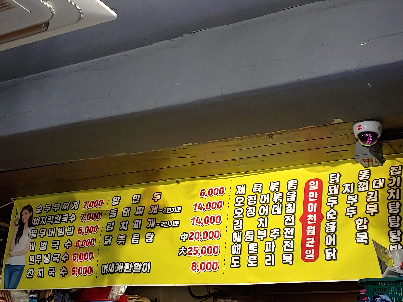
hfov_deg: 38.2
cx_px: 202
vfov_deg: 29.1
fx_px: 582
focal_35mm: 50
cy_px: 151
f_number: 1.5
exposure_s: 1/40
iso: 200
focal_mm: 4.23
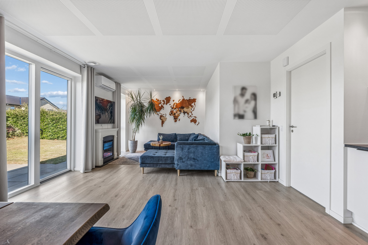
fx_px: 164
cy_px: 122
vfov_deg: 73.7
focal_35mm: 16
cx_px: 184
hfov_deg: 96.7
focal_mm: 16
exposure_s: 1/8
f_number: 10
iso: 200
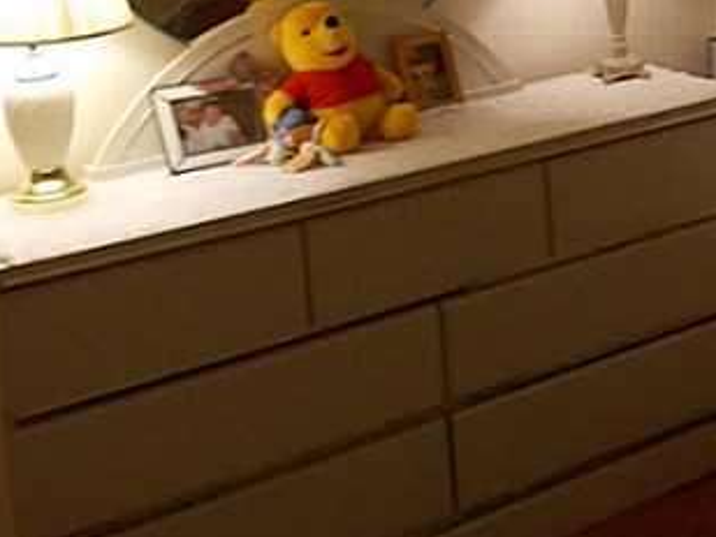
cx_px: 718
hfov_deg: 24.8
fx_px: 1552
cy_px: -49
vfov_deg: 18.9
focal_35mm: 75
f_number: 3.3
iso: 200
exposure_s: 1/30
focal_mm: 4.1
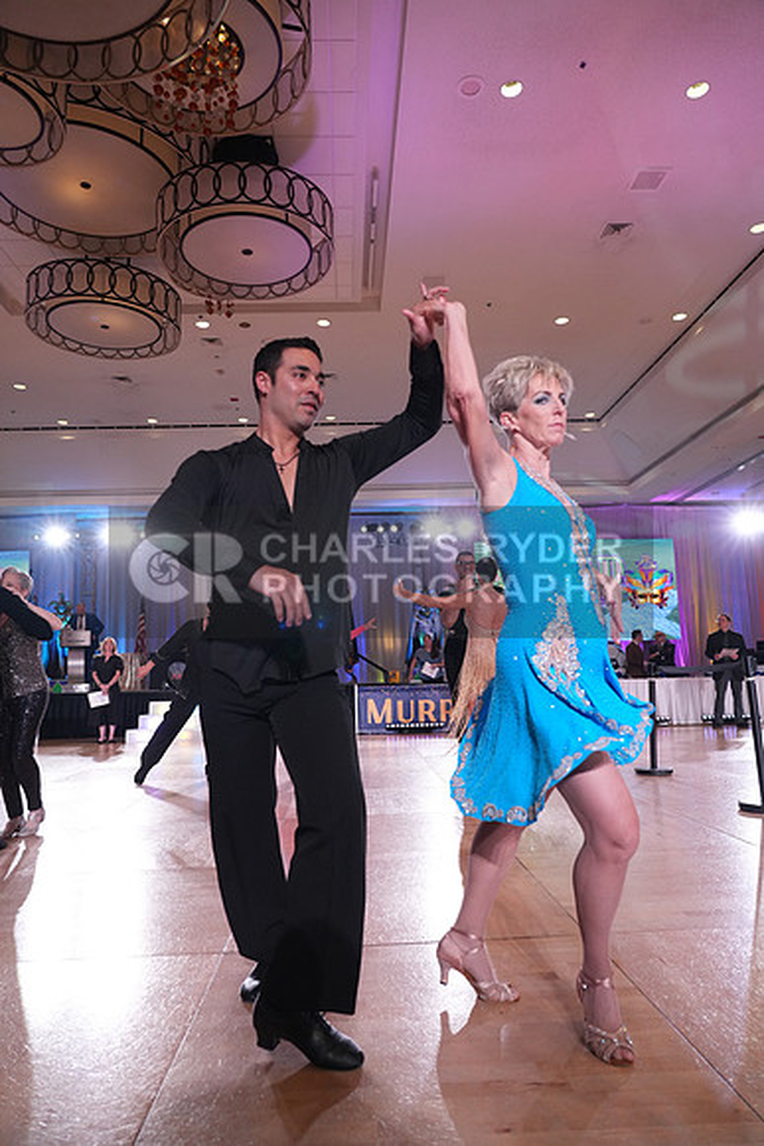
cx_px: 382
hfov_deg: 53.2
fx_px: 763
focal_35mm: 24
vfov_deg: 73.7
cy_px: 573
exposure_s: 1/500
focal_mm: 24
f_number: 4
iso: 2500
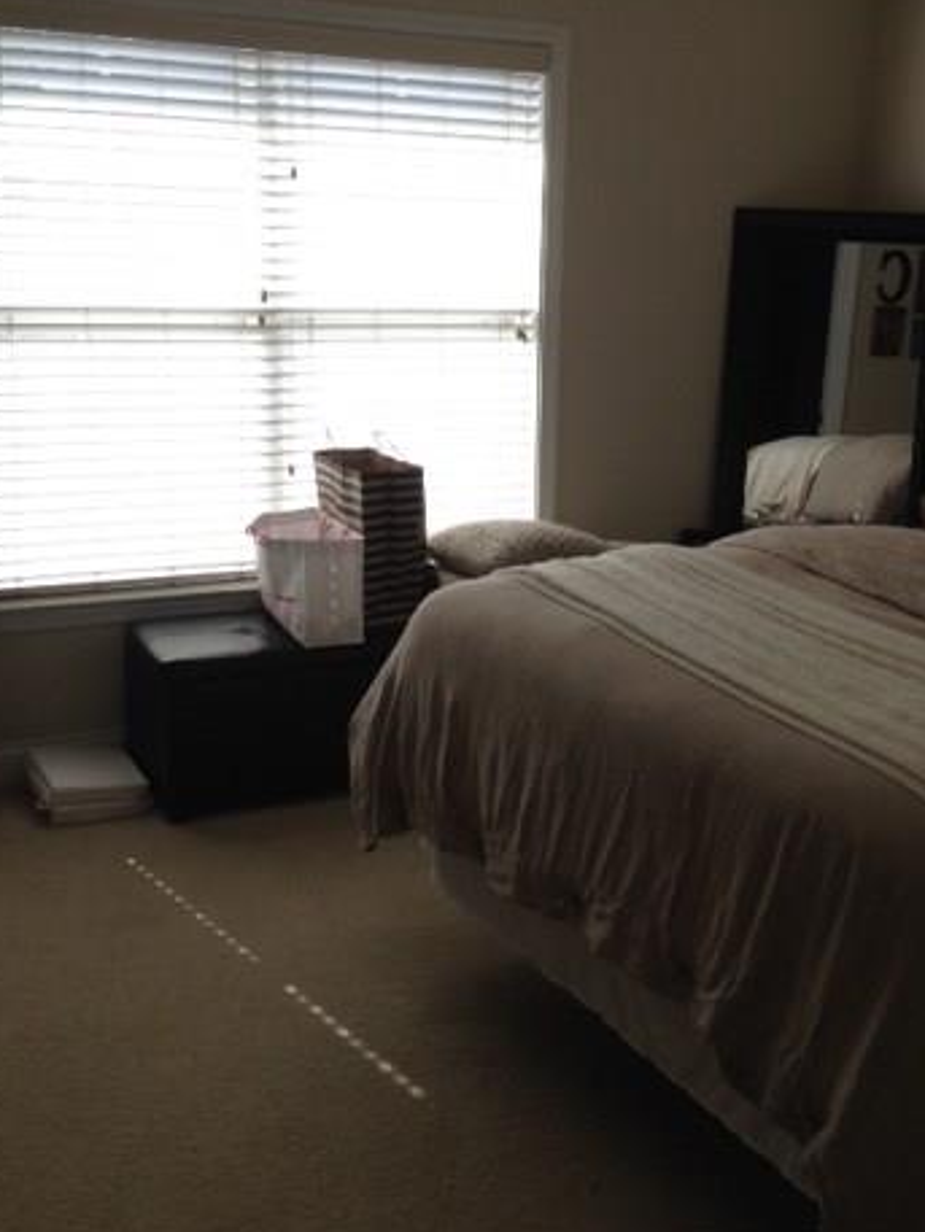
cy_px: 528
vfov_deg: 38.8
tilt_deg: -13.0
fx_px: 1745
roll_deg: -0.8
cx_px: 542
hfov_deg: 29.6
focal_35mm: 49
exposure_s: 1/143
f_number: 2.4
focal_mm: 4.28
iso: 50
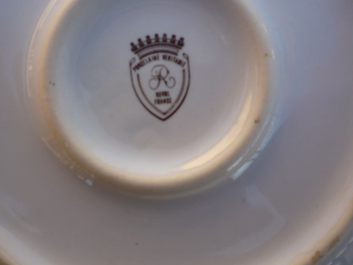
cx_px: 143
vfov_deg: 37.7
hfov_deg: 48.7
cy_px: 127
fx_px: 388
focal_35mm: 38
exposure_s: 1/125
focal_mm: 5.2
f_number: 4
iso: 100
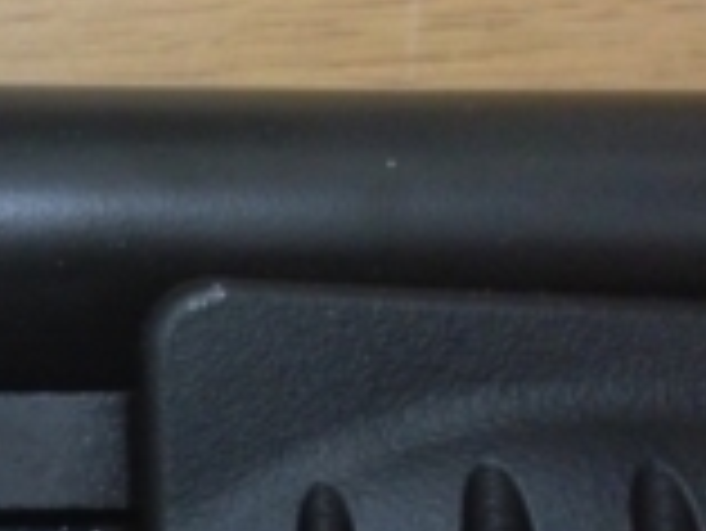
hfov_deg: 17.3
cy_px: 353
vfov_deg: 14.1
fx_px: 2143
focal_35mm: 105
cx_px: -265
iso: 800
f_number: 2.4
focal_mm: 4.12
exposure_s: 1/15
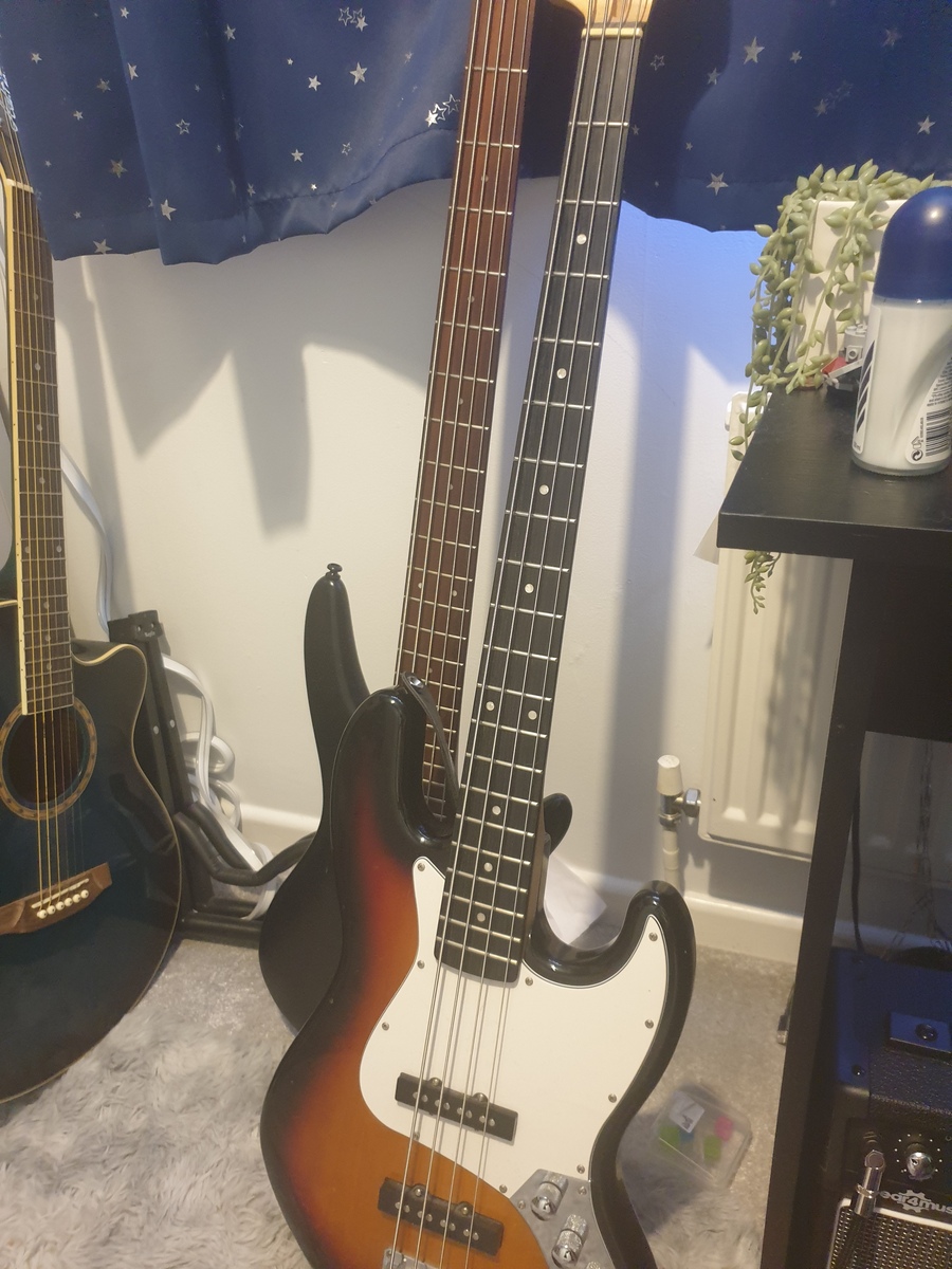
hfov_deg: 53.1
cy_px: 634
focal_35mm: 26
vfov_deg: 67.3
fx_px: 953
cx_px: 476
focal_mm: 4.3
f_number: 1.5
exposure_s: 1/20
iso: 320
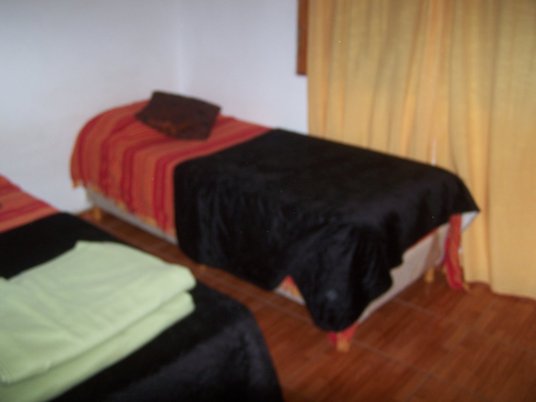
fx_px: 588
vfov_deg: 37.7
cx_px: 268
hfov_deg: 49.0
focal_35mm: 38
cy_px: 201
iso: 80
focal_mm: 6.3
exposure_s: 1/60
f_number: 2.8
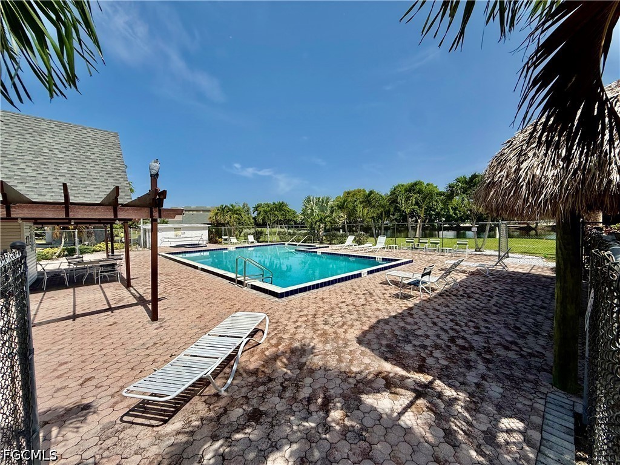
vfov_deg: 85.7
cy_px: 232
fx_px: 251
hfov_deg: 102.1
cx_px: 310
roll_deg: +0.3
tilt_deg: -1.9
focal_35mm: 14
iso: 50
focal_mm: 2.22
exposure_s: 1/3891
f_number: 2.2
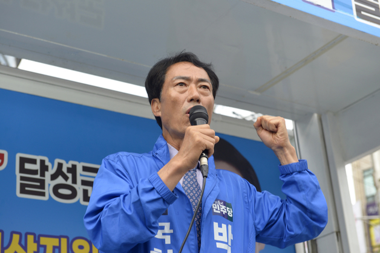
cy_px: 126
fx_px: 739
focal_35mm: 70
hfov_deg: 28.8
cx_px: 190
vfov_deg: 19.5
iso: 250
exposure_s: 1/160
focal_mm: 70
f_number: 6.3
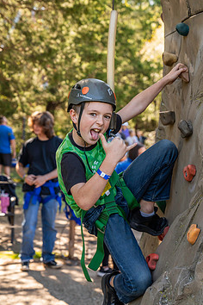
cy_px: 156
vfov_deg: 28.8
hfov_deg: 19.4
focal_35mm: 70
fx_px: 592
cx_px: 123
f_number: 4
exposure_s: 1/125
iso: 200
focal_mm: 55
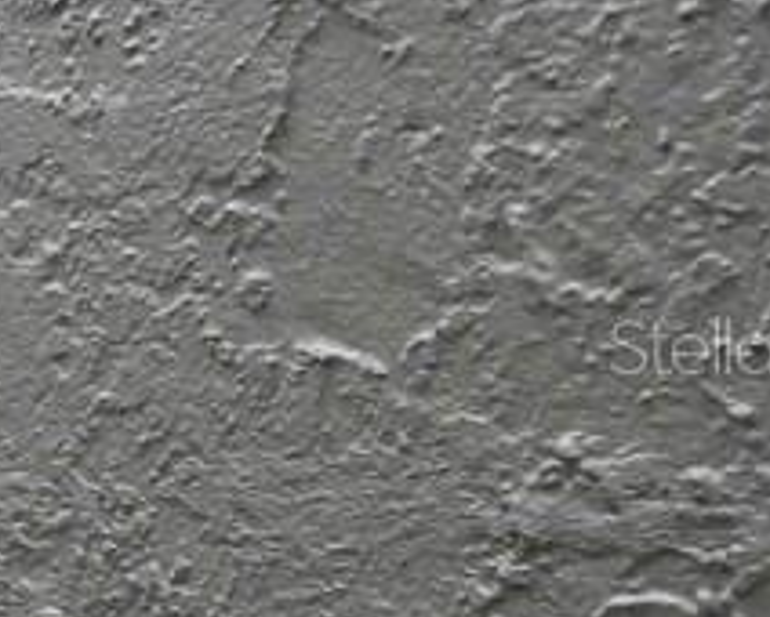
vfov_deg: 15.0
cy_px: 345
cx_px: -1950
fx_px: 2349
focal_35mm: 103
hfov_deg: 9.5
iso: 400
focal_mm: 7
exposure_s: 1/200
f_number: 11
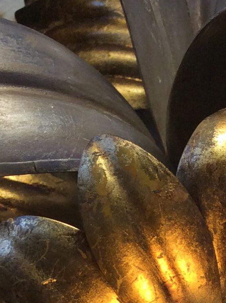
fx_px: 987
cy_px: 367
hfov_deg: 12.9
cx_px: 226
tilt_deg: -46.0
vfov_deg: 16.7
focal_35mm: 113
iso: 50
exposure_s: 1/100
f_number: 2.4
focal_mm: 3.3
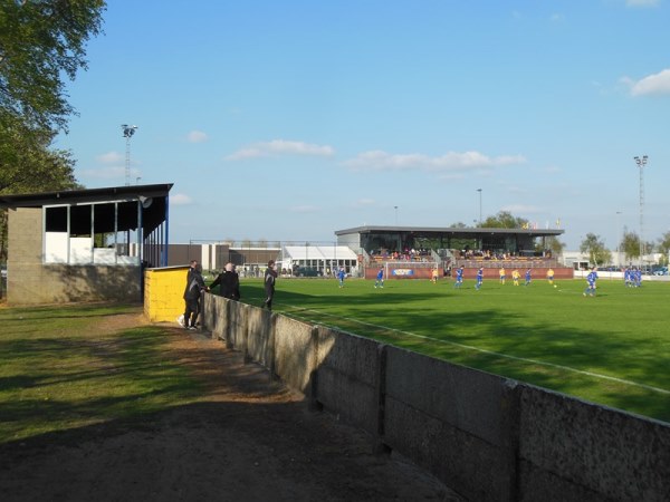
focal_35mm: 38
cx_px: 335
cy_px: 251
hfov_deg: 49.0
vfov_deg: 37.7
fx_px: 735
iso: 125
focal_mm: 6.8
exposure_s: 1/1000
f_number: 3.6
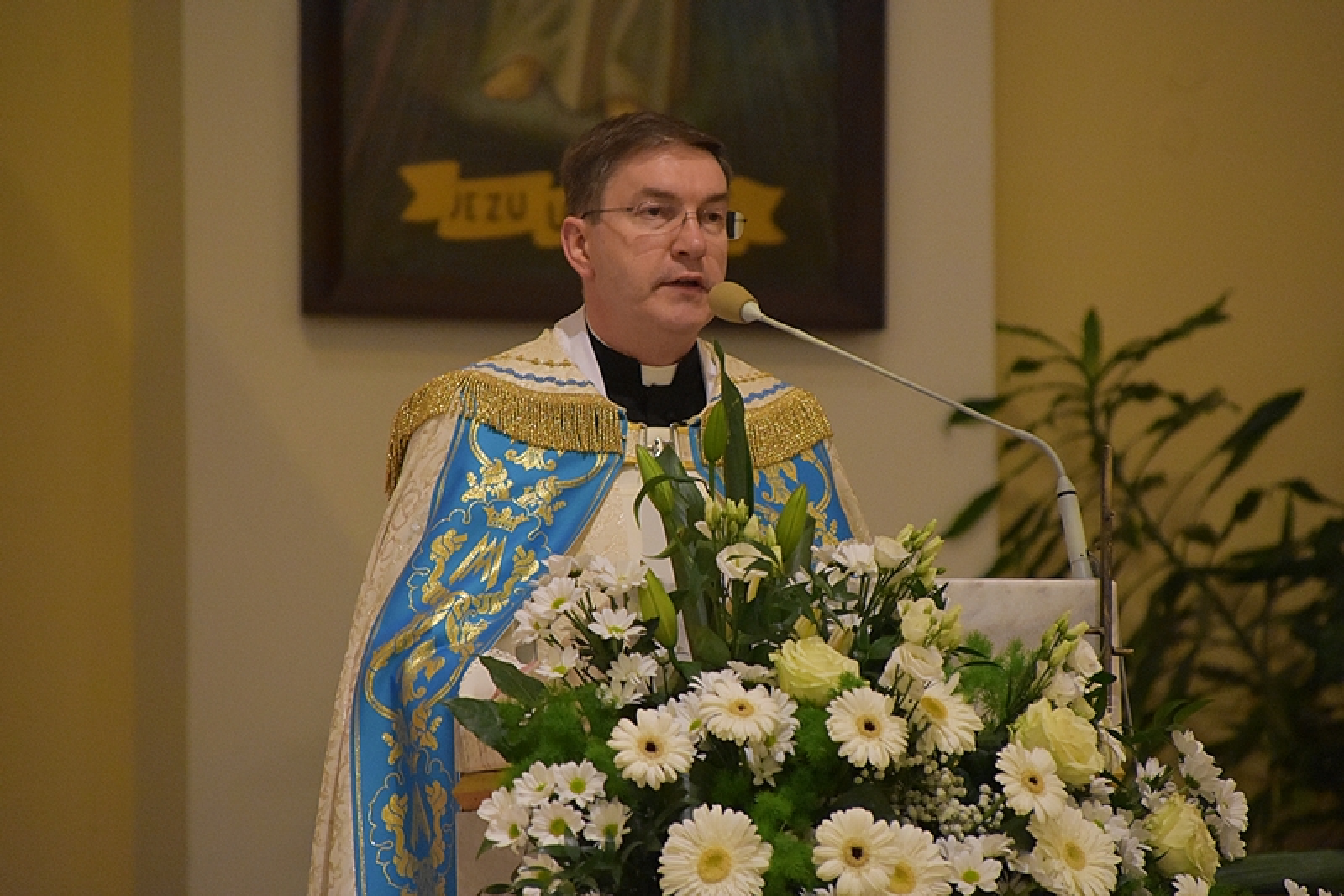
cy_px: 448
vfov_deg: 4.6
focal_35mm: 300
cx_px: 672
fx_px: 11197
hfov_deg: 6.9
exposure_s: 1/25
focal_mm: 200
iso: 5000
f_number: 6.3
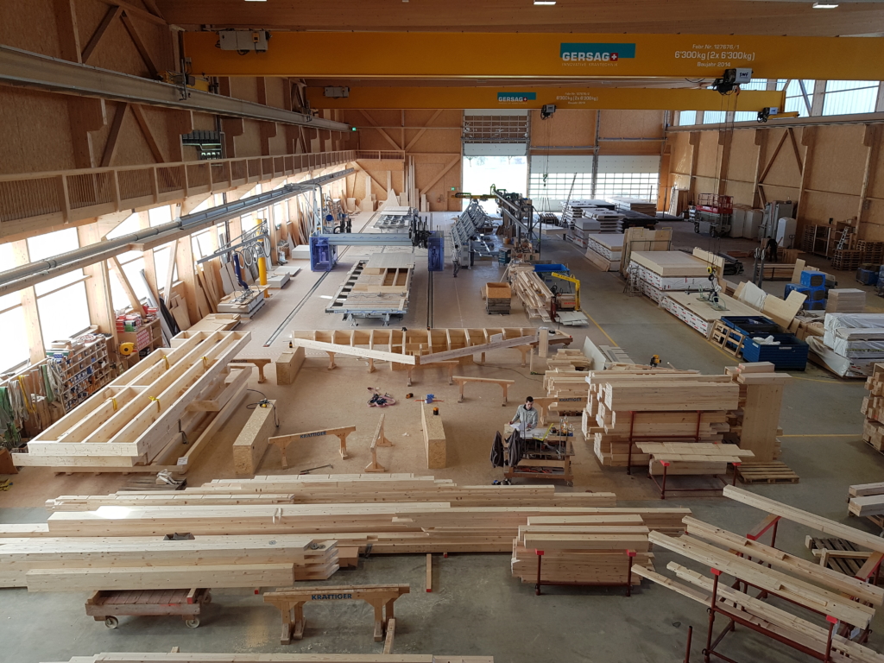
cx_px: 442
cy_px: 332
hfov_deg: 67.3
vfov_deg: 53.1
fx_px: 664
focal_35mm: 26
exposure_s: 1/118
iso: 50
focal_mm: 4.2
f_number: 1.7
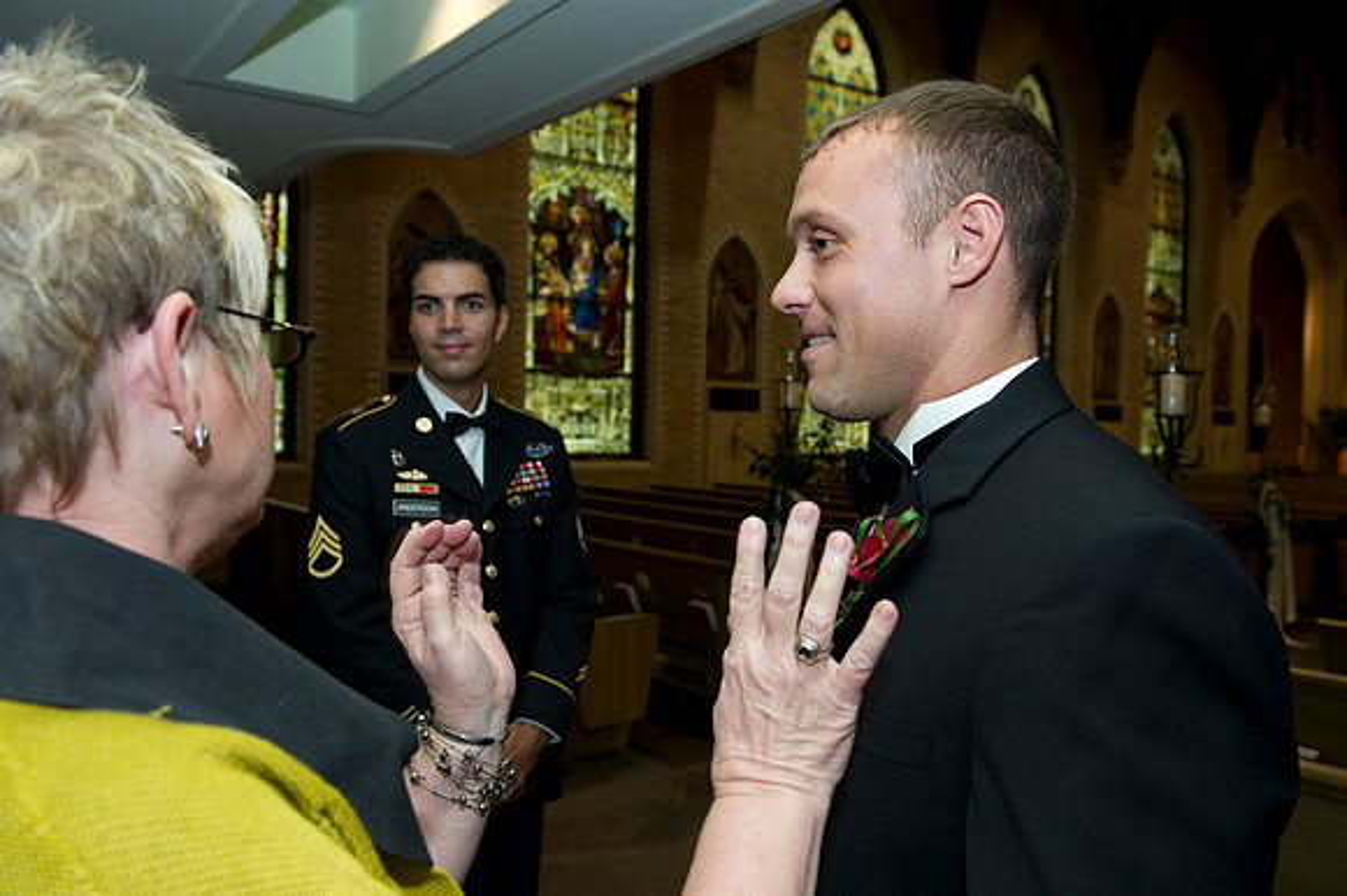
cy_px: 448
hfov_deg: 63.7
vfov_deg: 44.9
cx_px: 674
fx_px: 1084
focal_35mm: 29
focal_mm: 29
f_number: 6.3
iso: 800
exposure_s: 1/60
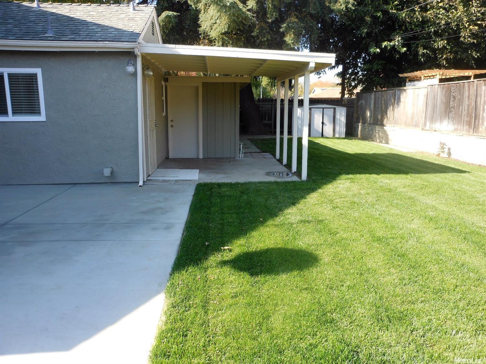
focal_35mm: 28
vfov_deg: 49.7
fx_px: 393
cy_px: 182
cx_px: 243
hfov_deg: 63.5
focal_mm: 5
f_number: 3.7
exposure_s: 1/160
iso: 80
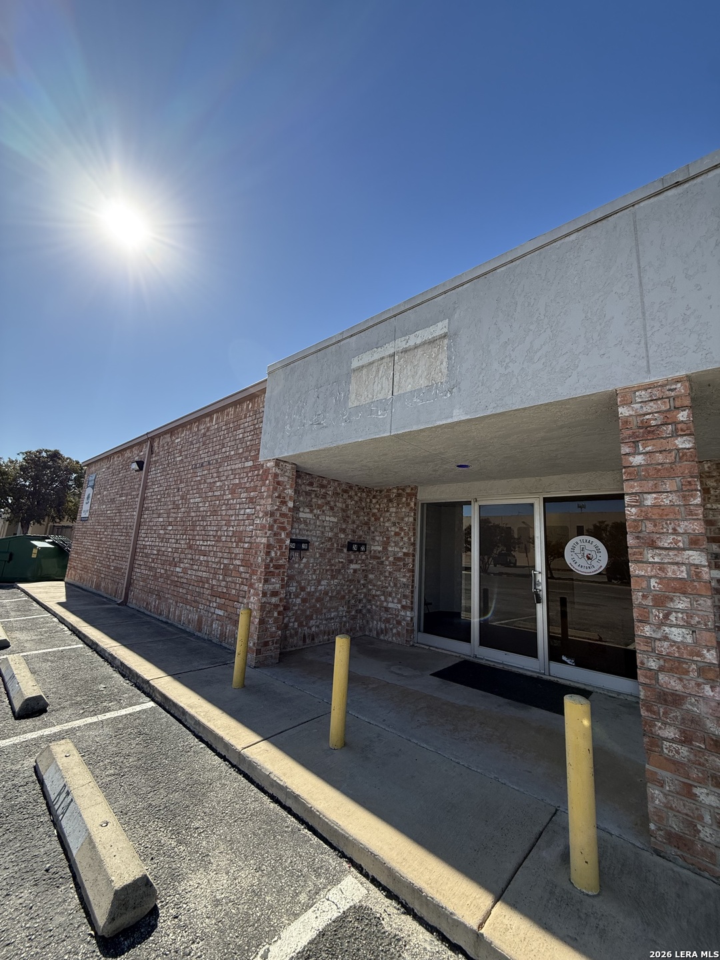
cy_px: 480
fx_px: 388
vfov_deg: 102.1
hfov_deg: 85.7
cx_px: 360
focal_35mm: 14
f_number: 2.2
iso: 50
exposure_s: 1/1235
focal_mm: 2.22
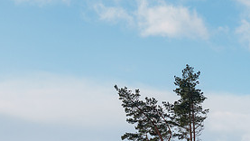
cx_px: 191
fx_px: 1406
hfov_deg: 10.1
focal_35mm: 212
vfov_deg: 5.7
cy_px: 123
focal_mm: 45
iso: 200
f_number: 7.1
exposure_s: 1/400
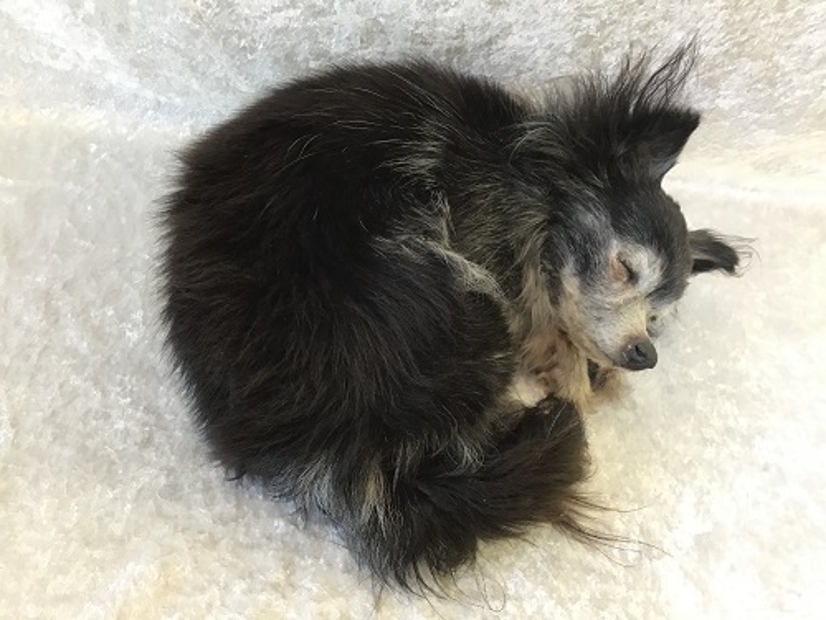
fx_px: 740
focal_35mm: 31
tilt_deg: -49.8
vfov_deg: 45.4
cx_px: 413
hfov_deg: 58.4
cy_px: 310
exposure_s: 1/33
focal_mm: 3.3
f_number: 2.4
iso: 125
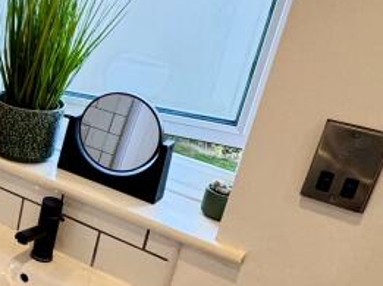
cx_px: -178
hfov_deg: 26.4
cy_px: 133
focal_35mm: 55
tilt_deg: -22.6
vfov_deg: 26.5
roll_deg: -1.1
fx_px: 608
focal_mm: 2.22
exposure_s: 1/100
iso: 100
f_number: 2.2
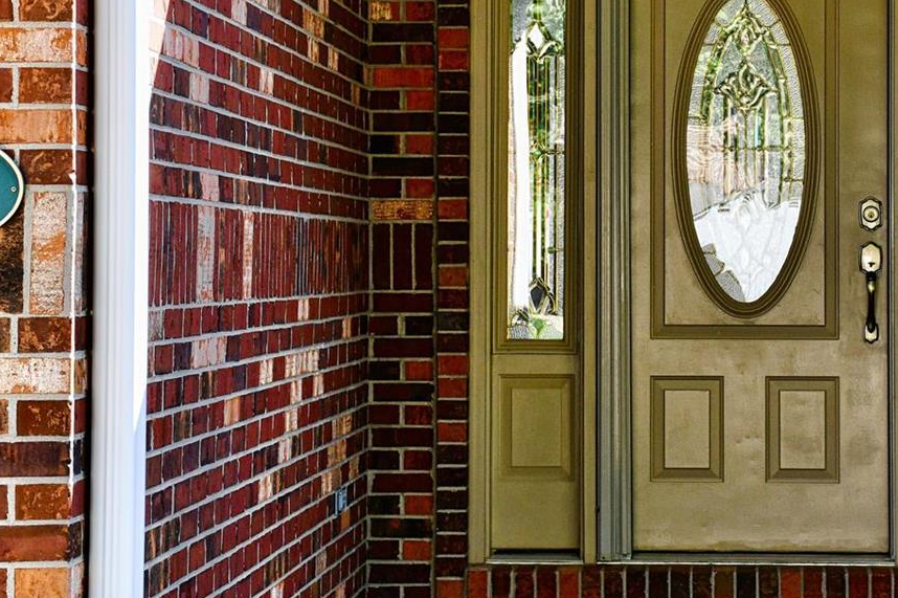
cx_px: 625
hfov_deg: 16.3
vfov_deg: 10.9
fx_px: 3116
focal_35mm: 125
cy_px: 180
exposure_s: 1/250
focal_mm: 45
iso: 320
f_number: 5.6
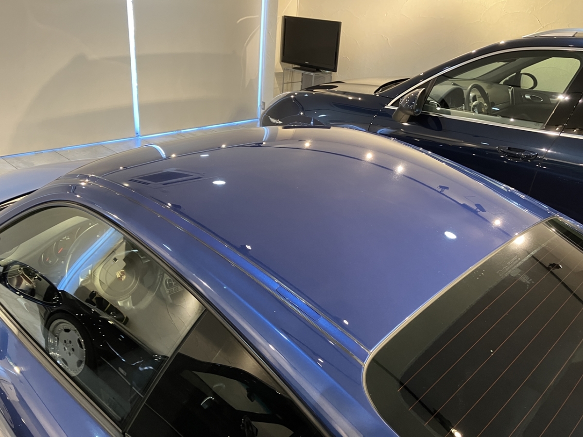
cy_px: 218
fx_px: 472
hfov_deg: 63.4
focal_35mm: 28
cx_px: 292
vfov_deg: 49.7
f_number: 1.8
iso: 200
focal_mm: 3.99
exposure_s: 1/50
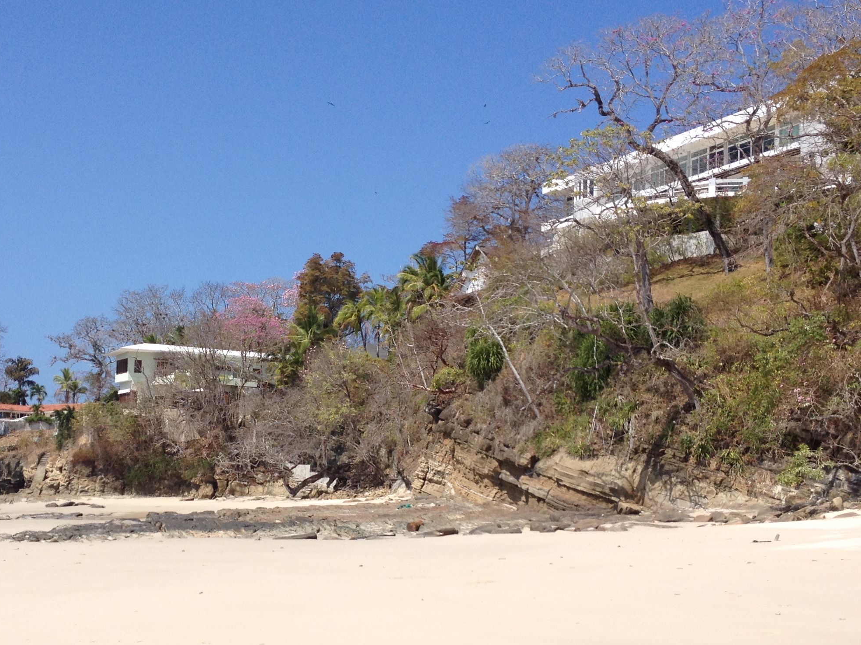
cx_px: 316
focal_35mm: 58
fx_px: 1442
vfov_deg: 25.2
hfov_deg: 33.1
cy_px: 395
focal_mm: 4.28
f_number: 2.4
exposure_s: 1/2304
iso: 50
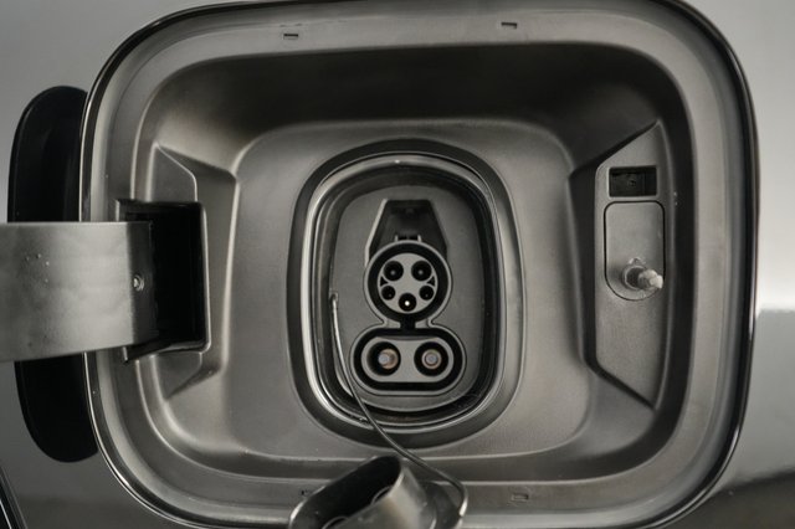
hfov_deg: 65.5
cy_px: 264
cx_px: 398
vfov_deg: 46.4
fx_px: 618
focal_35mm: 28
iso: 6400
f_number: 2.8
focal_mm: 28
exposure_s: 1/60
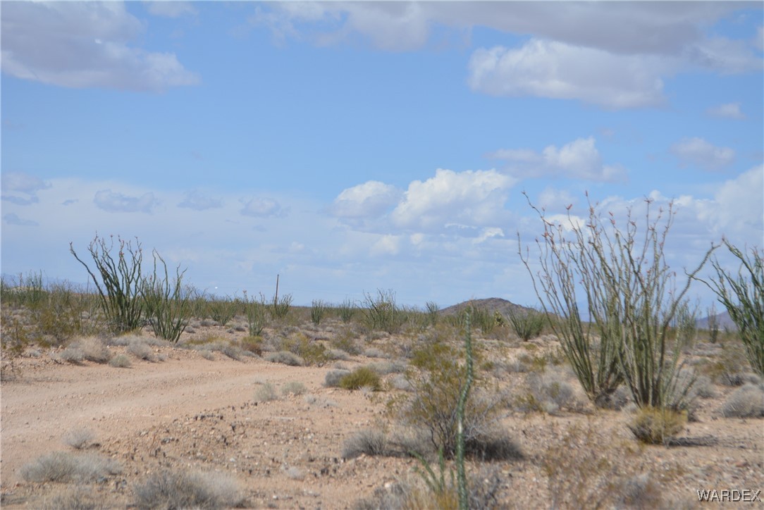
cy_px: 255
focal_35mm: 82
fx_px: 1752
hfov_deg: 24.6
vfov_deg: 16.6
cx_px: 382
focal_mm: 55
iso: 400
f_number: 8
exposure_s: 1/2000
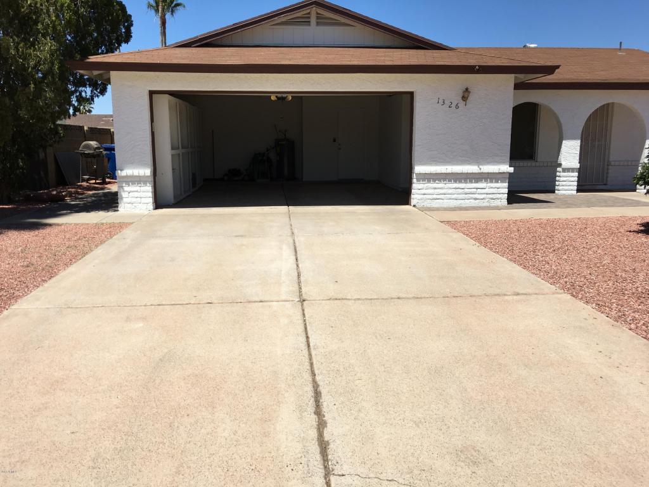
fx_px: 544
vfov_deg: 48.2
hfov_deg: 61.7
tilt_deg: -9.6
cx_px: 324
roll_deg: -0.4
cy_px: 244
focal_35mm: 29
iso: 25
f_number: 2.2
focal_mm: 4.15
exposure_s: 1/2564
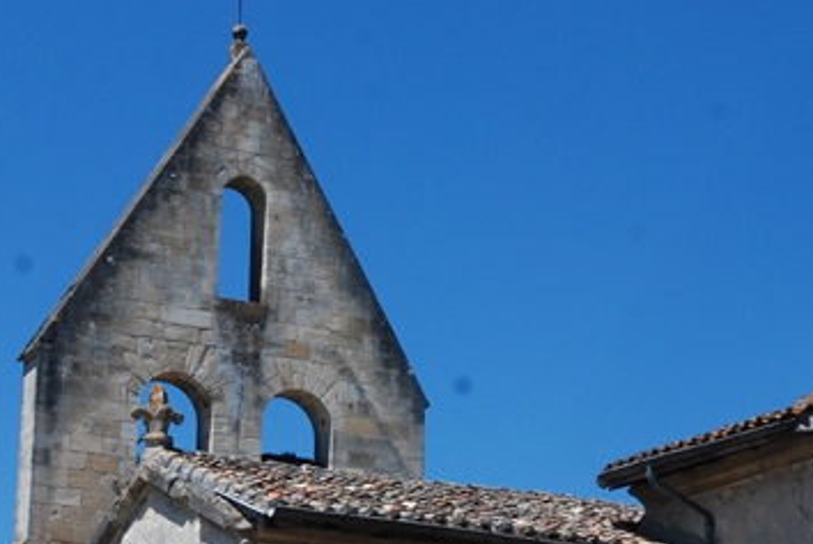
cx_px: 370
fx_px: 2377
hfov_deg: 19.4
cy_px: 349
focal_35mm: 105
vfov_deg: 13.0
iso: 320
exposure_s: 1/500
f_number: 11
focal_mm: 31
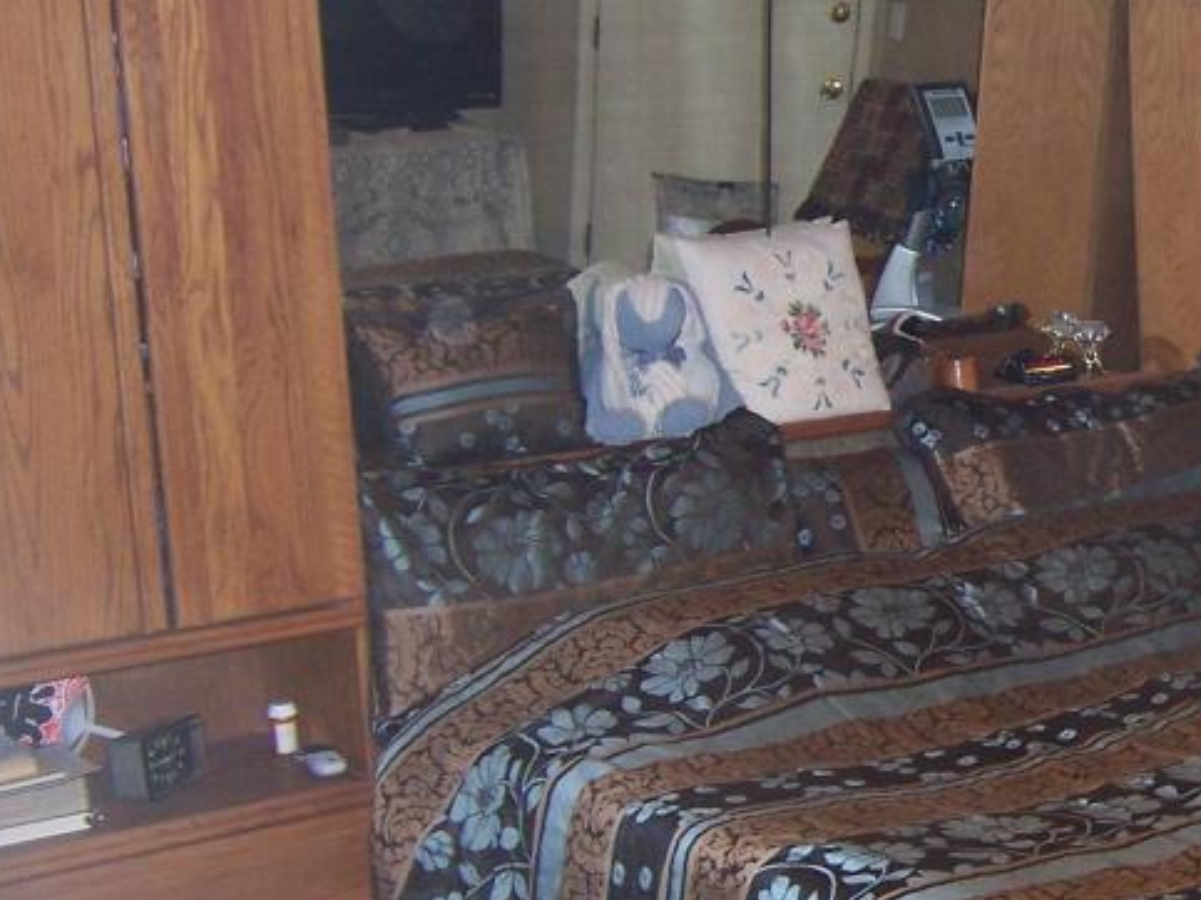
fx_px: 2428
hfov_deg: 26.2
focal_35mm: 70
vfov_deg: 21.0
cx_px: 1223
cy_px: 510
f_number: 2.8
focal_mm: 5.5
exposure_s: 1/60
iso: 140
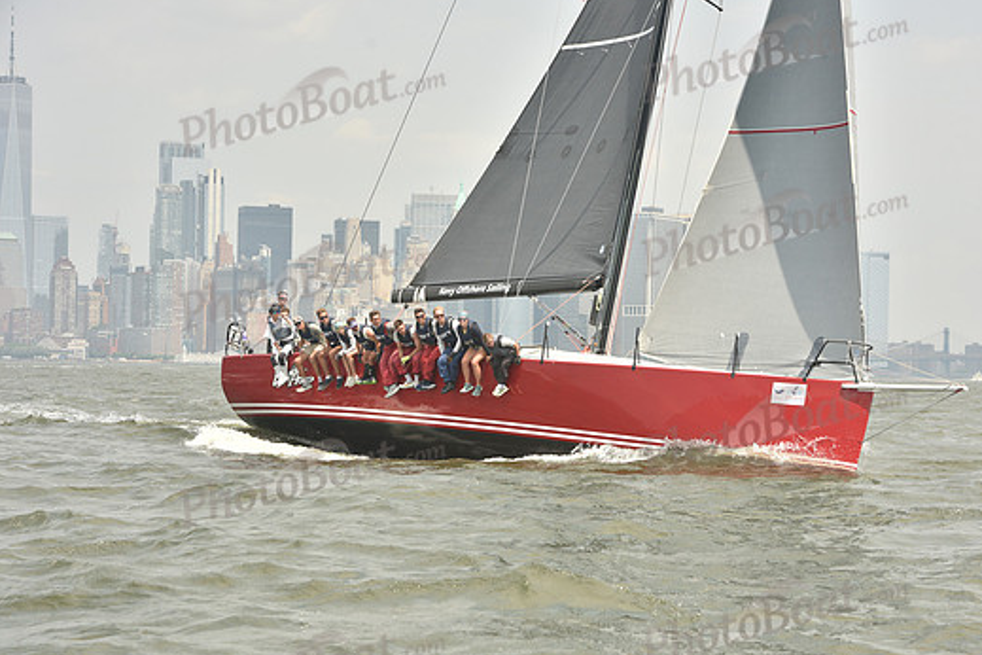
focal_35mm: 95
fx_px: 2591
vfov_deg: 14.4
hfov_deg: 21.5
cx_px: 545
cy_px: 353
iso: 250
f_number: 7.1
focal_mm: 85
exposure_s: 1/800
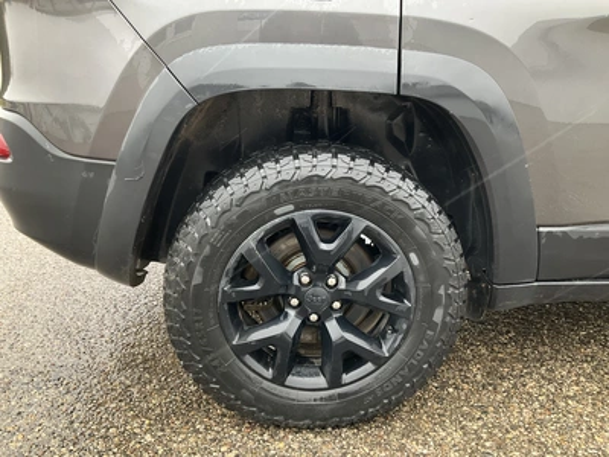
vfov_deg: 48.2
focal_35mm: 29
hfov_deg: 61.7
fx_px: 510
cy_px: 228
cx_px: 304
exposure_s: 1/83
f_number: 1.8
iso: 64
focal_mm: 3
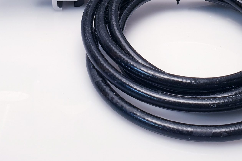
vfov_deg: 23.6
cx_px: 126
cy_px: 0
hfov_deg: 36.2
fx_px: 370
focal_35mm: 55
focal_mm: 4.3
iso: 64
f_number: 2.4
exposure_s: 1/50
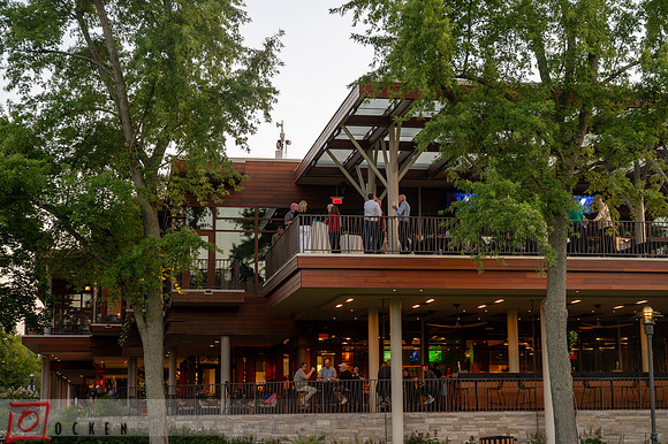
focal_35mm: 58
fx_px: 1073
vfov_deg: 23.4
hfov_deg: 34.6
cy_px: 222
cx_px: 334
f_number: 5
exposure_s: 1/80
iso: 400
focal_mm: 56
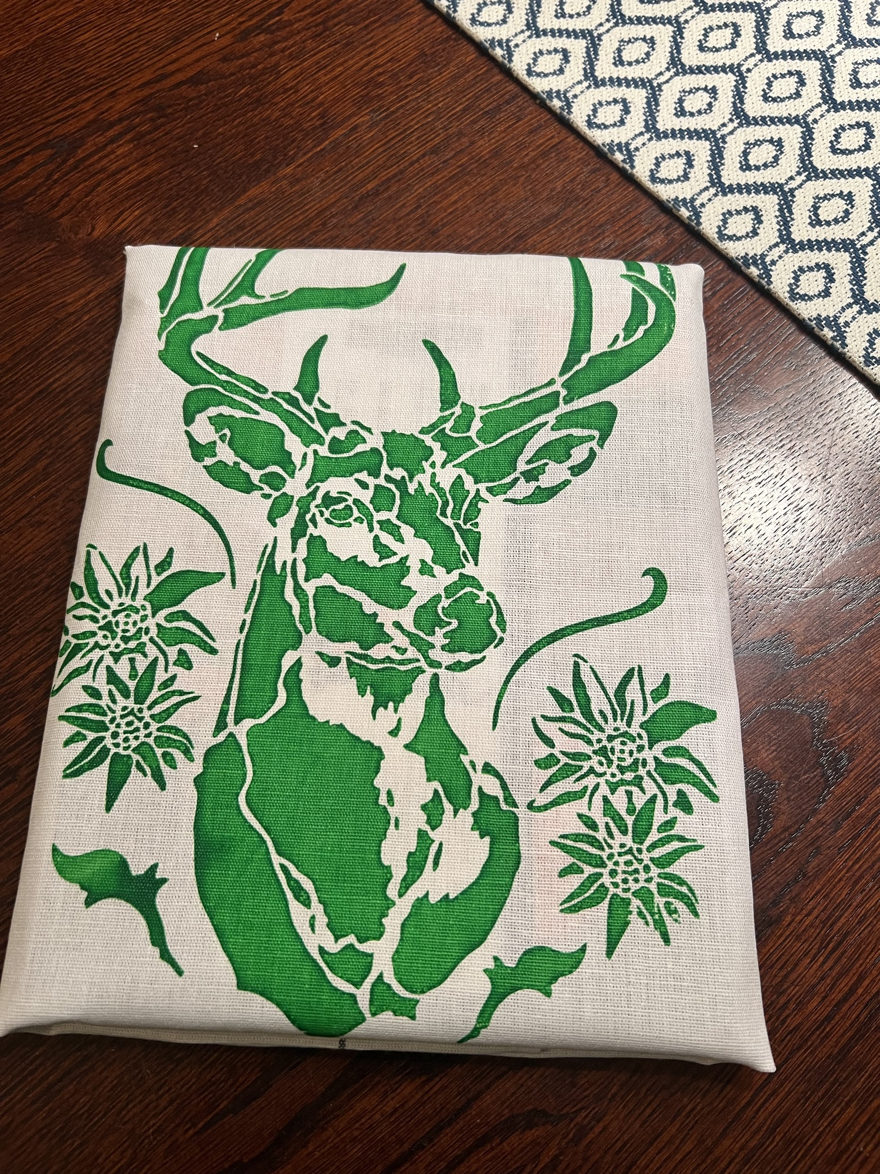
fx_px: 881
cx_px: 440
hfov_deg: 53.1
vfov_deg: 67.3
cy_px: 587
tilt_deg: -70.2
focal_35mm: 26
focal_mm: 5.7
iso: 160
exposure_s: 1/50
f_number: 1.5
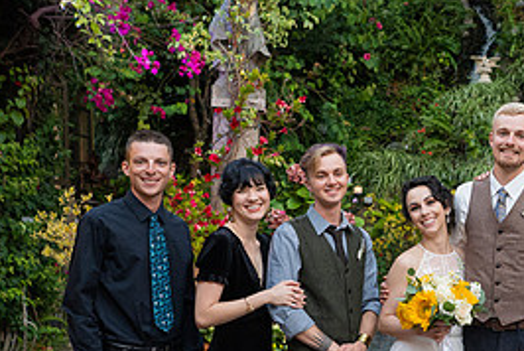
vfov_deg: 21.9
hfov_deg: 31.4
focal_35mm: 61
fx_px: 889
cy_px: 303
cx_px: 469
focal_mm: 28
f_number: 3.2
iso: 500
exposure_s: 1/250
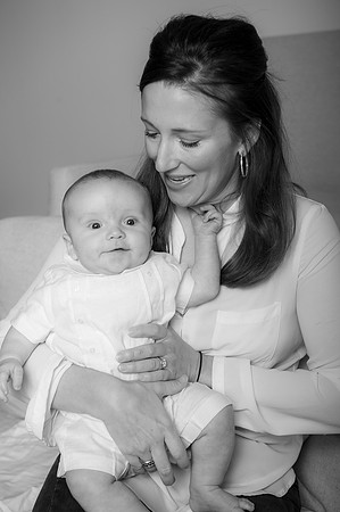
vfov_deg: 35.7
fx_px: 795
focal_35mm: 56
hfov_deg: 24.1
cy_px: 256
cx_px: 170
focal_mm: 56
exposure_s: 1/200
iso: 200
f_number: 5
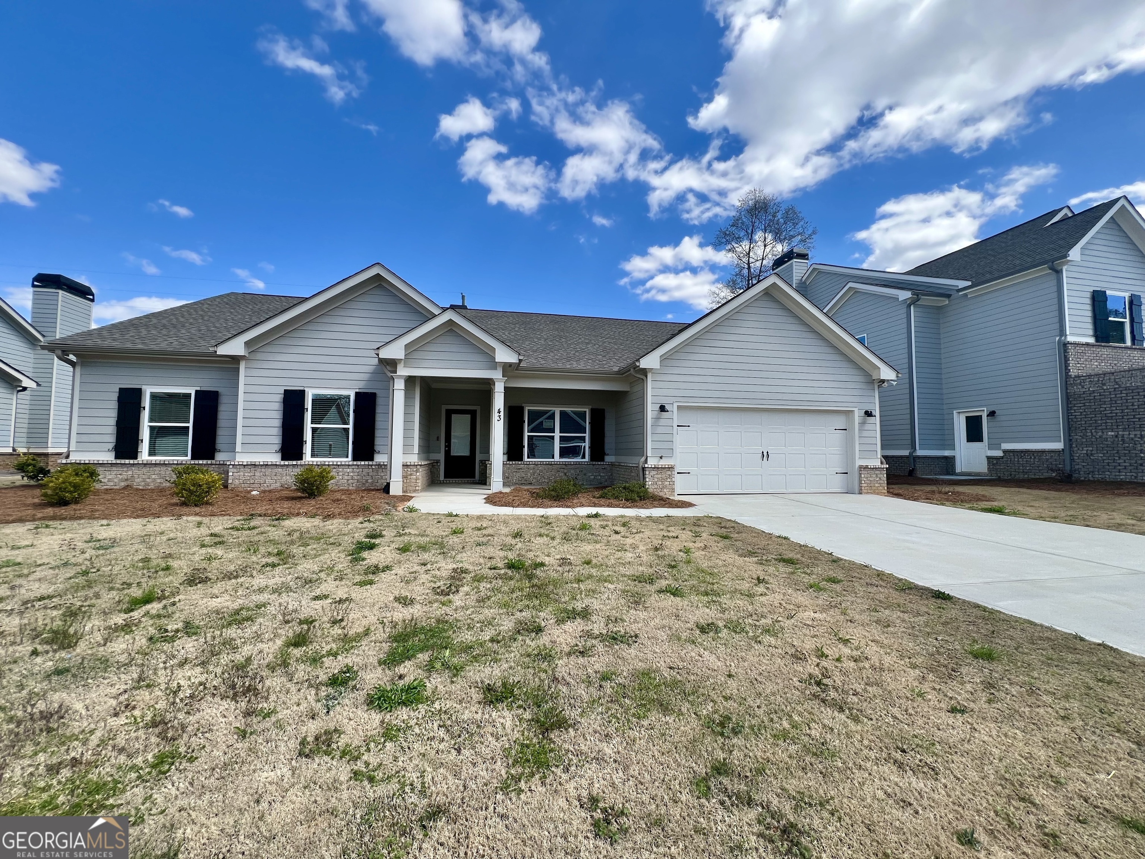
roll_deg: -0.3
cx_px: 572
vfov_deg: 89.9
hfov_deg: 106.2
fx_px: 430
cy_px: 430
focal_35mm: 13
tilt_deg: +2.4
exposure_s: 1/911
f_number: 1.8
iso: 32
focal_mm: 1.57
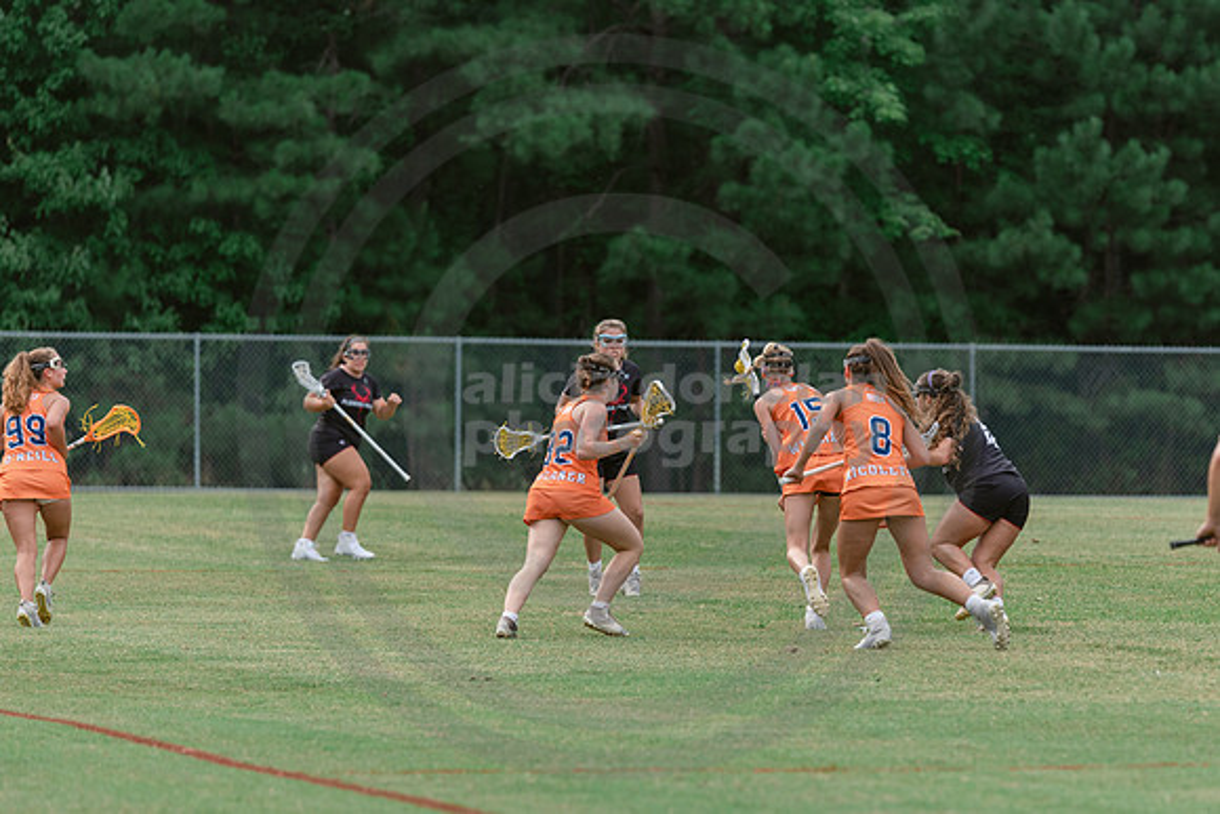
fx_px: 9117
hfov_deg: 7.7
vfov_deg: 5.1
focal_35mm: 269
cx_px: 752
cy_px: 457
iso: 250
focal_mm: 200
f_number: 3.2
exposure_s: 1/640
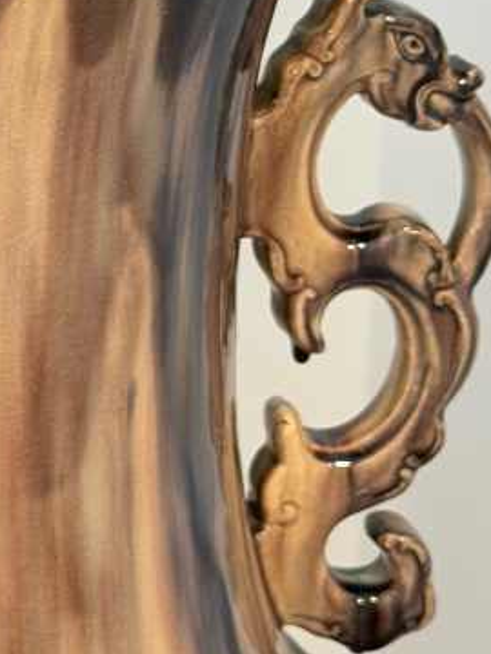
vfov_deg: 12.3
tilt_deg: -18.4
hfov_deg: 9.1
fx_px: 3026
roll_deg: -1.2
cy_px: 222
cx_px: -189
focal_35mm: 160
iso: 64
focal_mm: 6.76
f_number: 1.78
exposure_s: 1/121
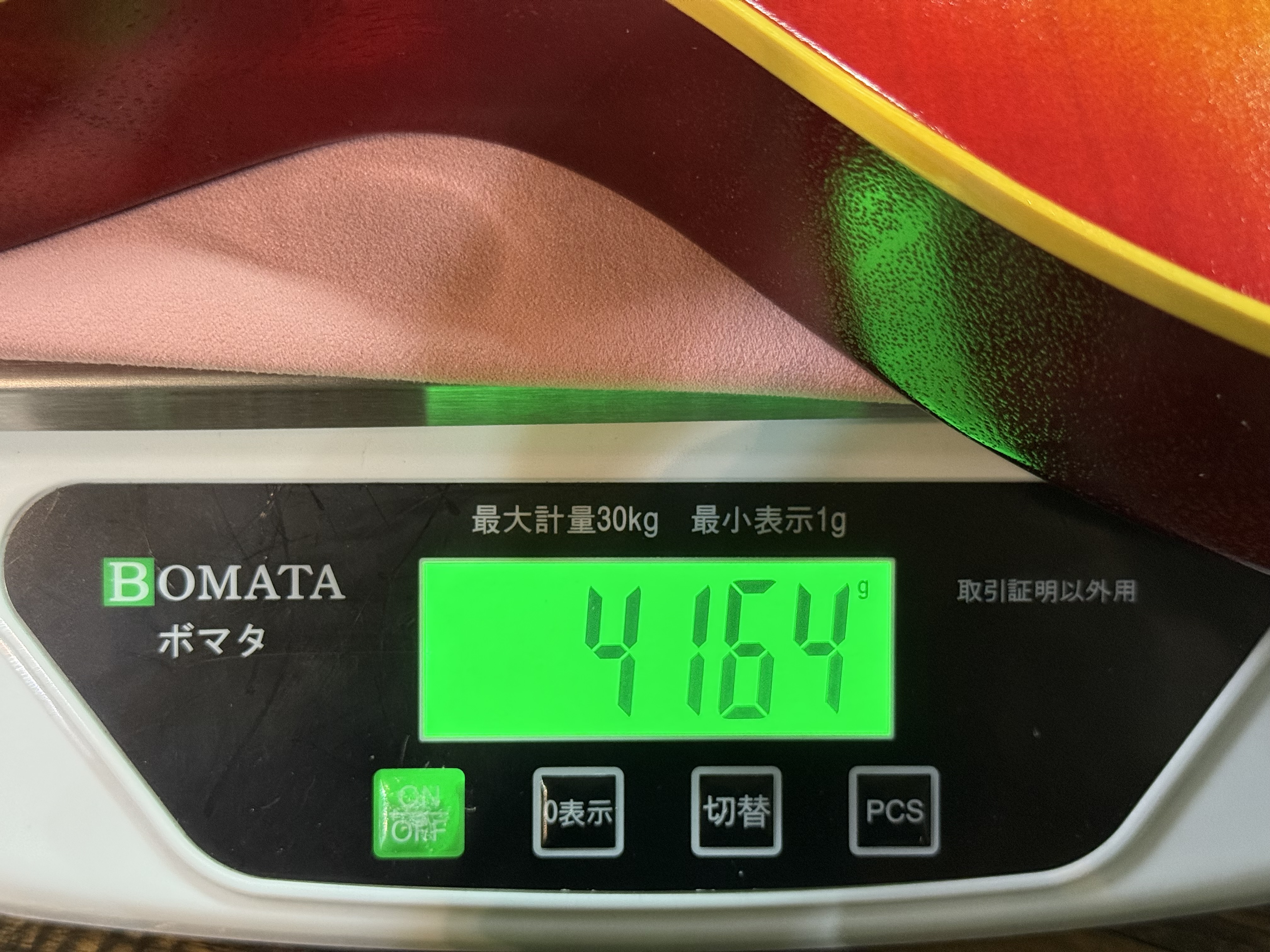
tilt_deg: -64.2
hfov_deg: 39.7
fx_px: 1761
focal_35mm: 48
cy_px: 476
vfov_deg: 30.3
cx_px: 635
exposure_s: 1/40
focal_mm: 6.76
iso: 500
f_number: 1.78
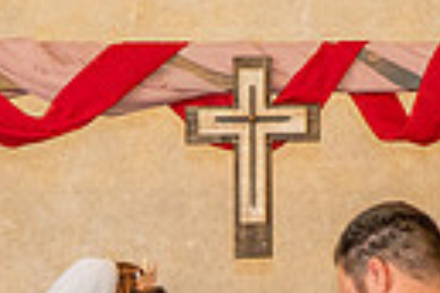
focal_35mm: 314
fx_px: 3837
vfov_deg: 4.3
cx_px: 160
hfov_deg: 6.6
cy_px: 601
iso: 1600
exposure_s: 1/125
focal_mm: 70
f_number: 2.8
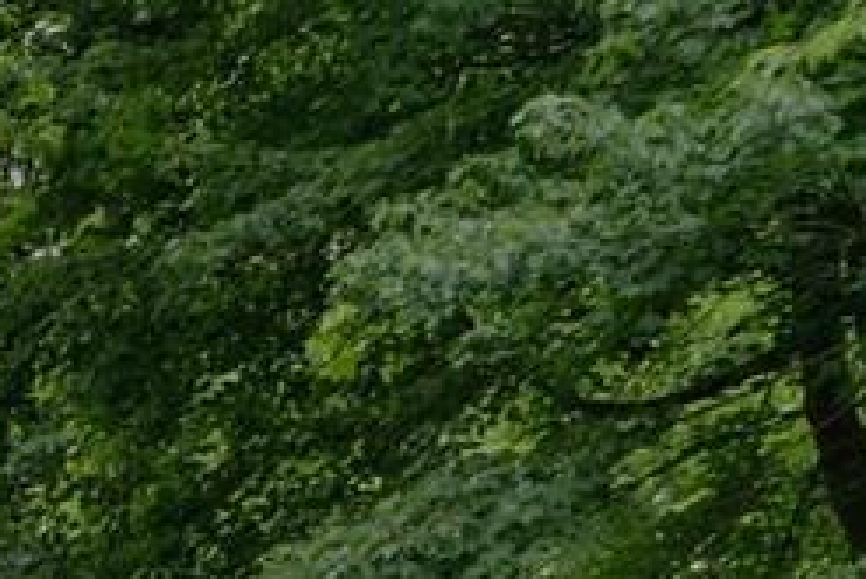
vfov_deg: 8.9
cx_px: -1003
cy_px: 1212
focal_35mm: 145
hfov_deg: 12.1
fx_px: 3490
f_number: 9
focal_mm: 22
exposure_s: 1/15
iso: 250
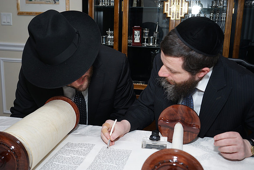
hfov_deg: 49.5
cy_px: 85
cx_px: 127
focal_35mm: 39
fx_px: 275
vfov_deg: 34.2
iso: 320
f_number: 5.6
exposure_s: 1/100
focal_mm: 39
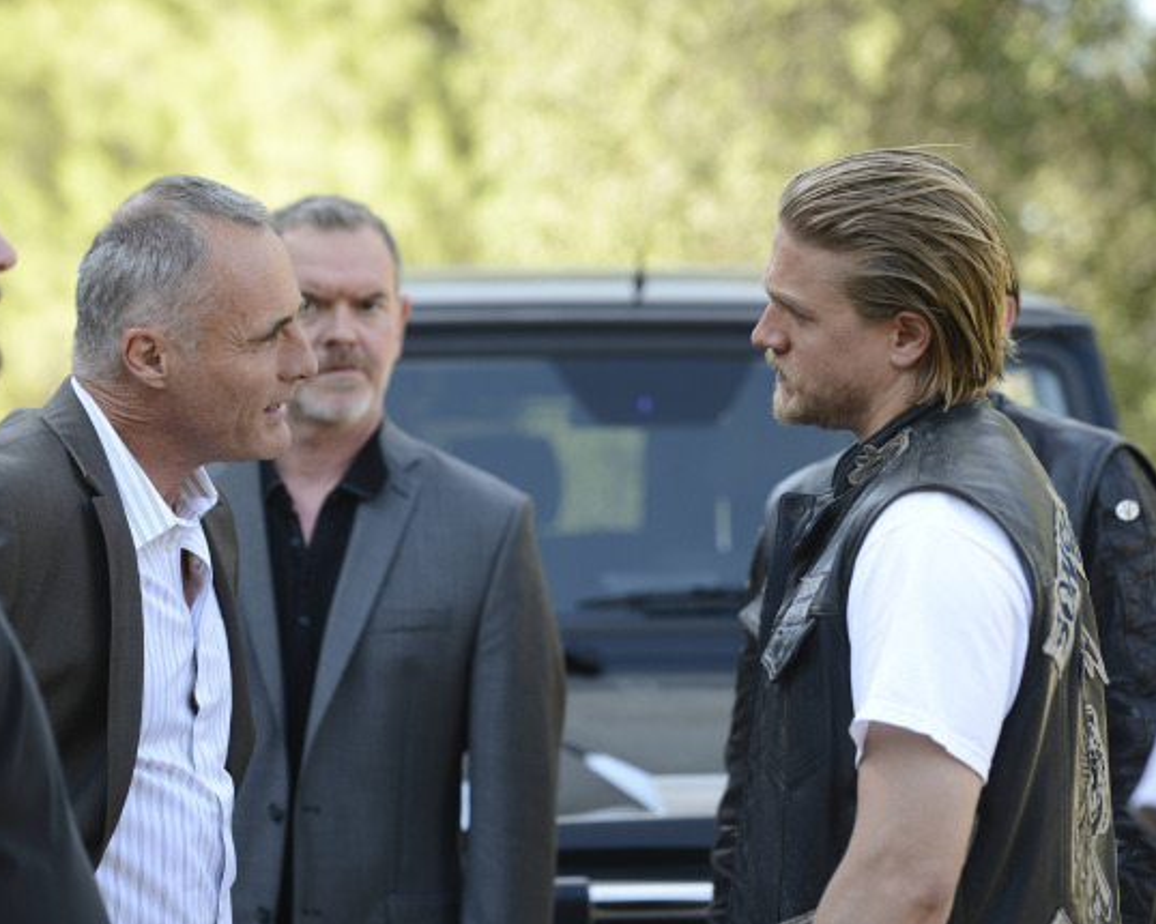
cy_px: 463
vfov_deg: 11.1
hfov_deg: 13.9
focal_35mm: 139
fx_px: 4754
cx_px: 487
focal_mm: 122
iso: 400
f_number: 4.5
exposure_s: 1/250
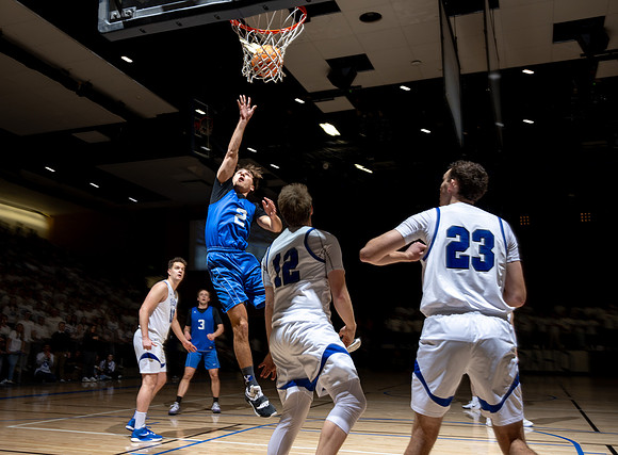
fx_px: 654
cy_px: 228
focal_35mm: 37
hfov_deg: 50.5
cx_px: 277
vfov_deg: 38.4
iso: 100
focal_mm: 34.5
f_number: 6.3
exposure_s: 1/60
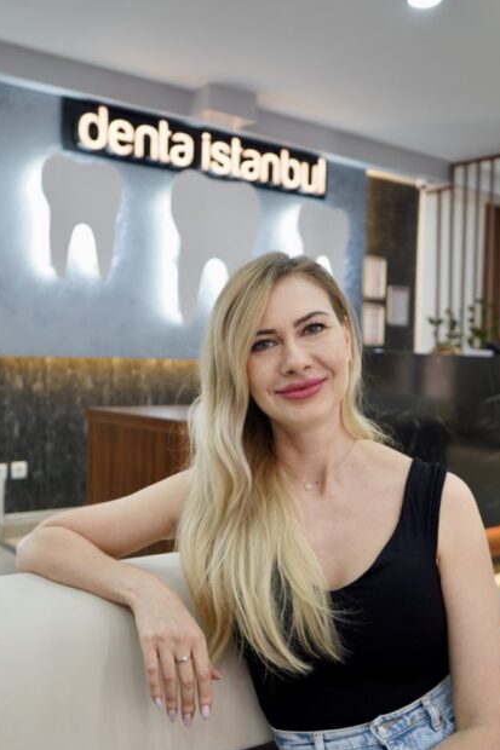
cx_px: 228
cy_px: 414
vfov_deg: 53.0
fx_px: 750
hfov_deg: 36.8
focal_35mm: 36
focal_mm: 31
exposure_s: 1/20
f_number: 3.5
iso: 200
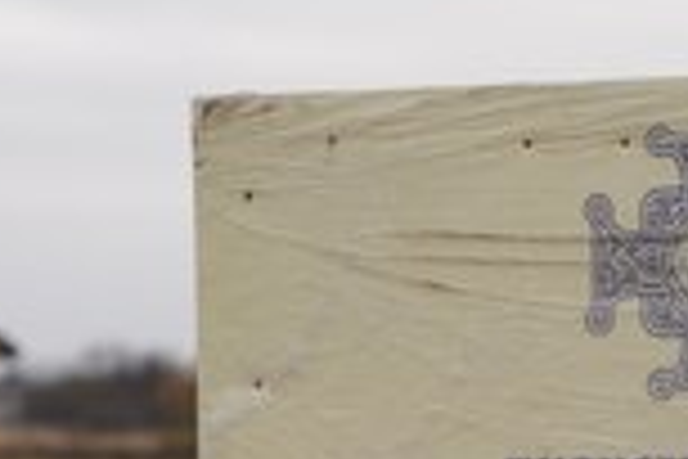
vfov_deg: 8.8
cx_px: 684
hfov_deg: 13.2
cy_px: 542
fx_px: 2943
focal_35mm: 154
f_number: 4.5
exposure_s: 1/100
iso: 100
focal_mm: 59
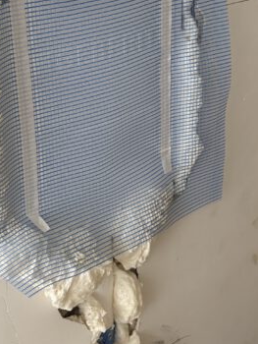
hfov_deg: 19.4
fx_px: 754
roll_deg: +2.5
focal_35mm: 76
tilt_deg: -19.4
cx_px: 97
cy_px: 119
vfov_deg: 25.5
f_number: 1.6
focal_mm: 5.96
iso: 250
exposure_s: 1/60
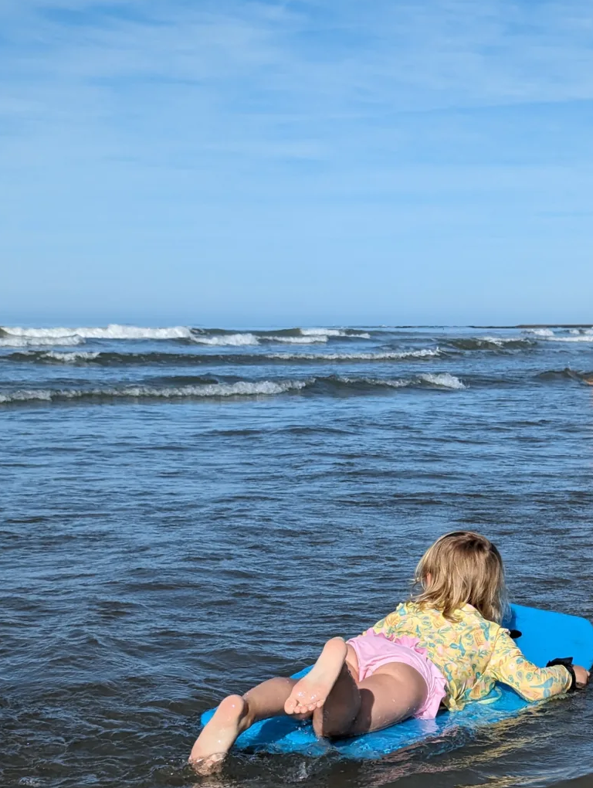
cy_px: 528
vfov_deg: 25.8
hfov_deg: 19.6
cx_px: 385
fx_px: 1709
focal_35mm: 75
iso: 40
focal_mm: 6.81
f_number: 1.85
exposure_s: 1/3165
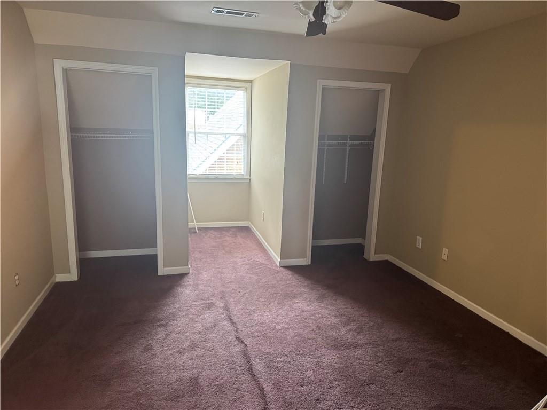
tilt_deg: -12.6
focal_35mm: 24
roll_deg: -2.3
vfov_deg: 56.8
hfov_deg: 71.6
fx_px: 379
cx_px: 274
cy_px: 205
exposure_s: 1/60
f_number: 1.78
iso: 500
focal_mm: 6.76
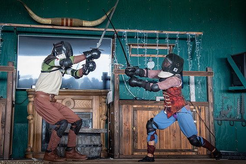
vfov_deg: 20.3
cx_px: 119
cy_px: 67
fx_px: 458
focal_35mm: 67
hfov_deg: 30.1
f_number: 5.6
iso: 8000
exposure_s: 1/320
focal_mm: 44
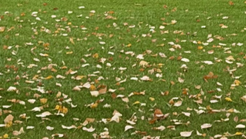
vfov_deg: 4.0
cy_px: -114
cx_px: 292
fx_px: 1991
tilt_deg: -1.0
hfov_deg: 7.0
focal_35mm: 305
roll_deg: -0.4
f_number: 1.78
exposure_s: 1/60
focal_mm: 6.76
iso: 200
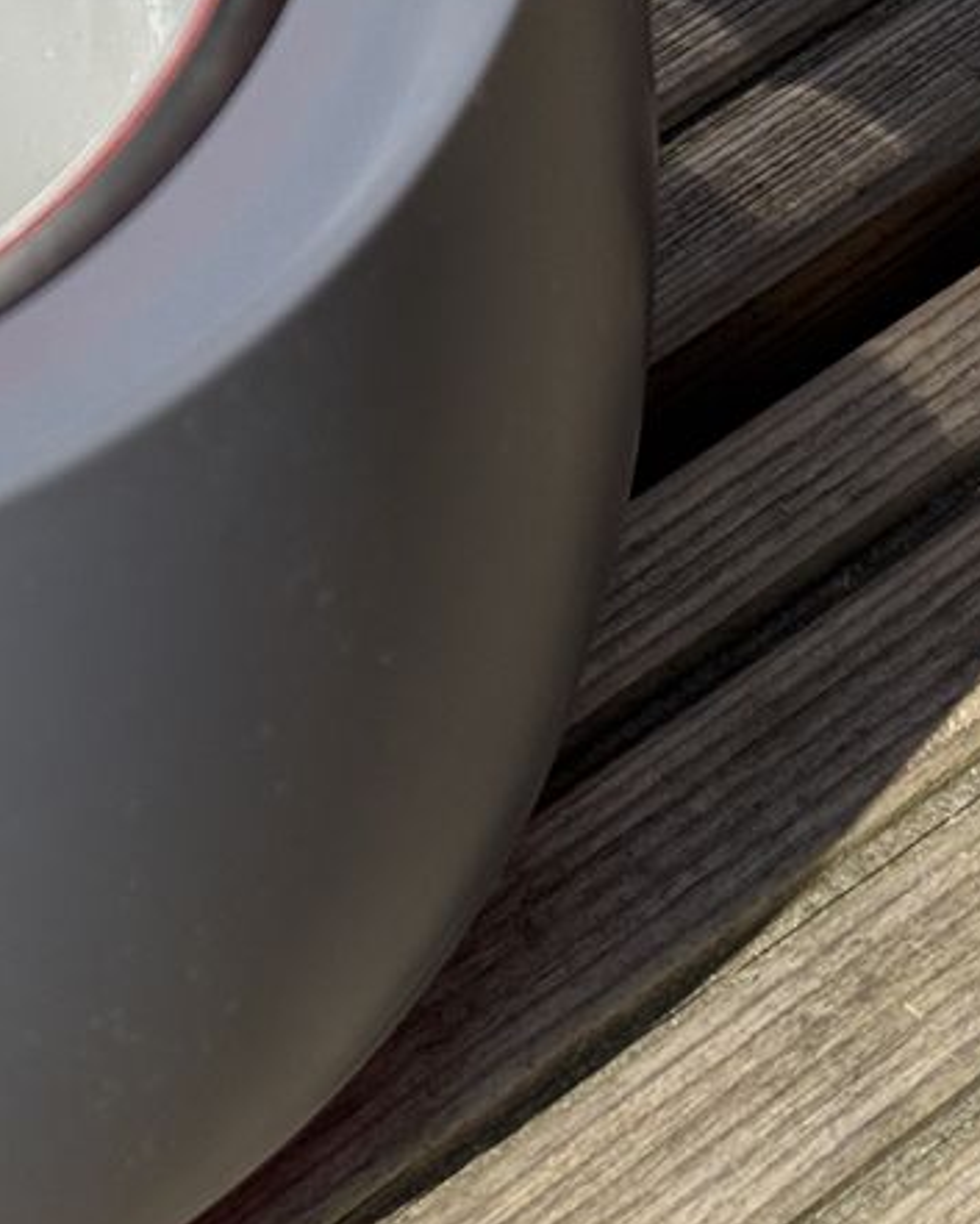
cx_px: -625
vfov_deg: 14.0
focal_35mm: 136
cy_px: 8
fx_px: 4929
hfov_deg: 10.8
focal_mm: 6.76
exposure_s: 1/4310
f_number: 1.78
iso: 64
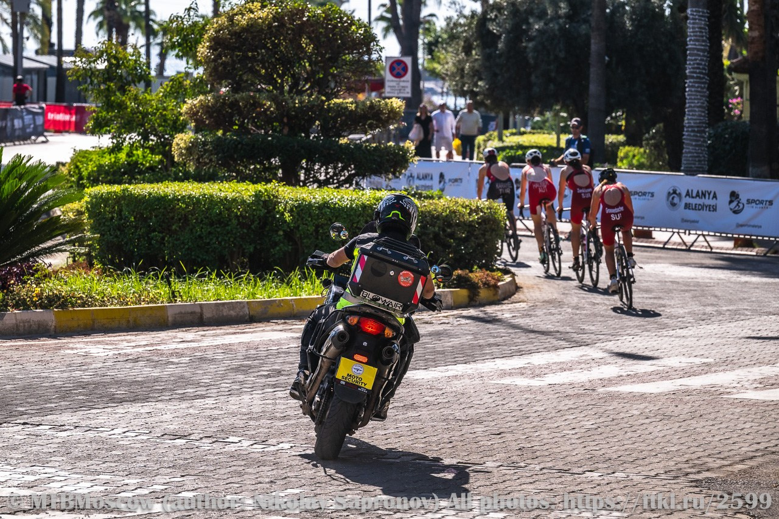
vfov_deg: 8.1
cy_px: 260
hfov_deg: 12.1
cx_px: 390
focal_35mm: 170
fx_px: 3678
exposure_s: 1/2000
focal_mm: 170
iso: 320
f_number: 7.1
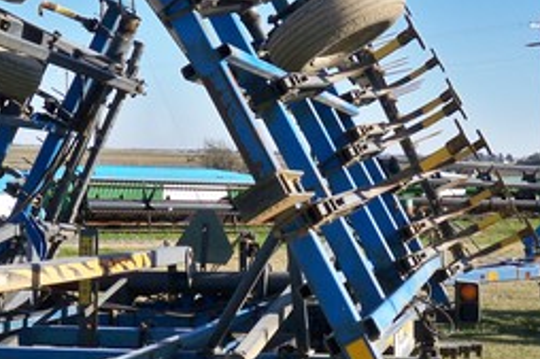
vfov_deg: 17.4
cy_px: 221
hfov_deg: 26.0
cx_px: 257
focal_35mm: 78
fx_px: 1169
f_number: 4.7
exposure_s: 1/500
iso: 160
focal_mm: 6.3
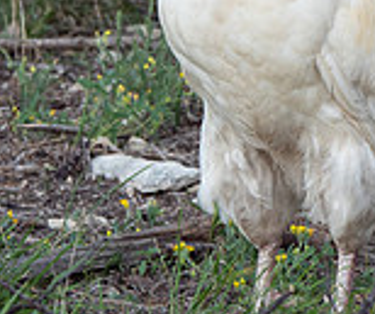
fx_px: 11000
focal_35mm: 973
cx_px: 426
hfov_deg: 2.0
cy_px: -31
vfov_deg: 1.6
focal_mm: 111
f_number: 5.6
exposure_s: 1/500
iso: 200
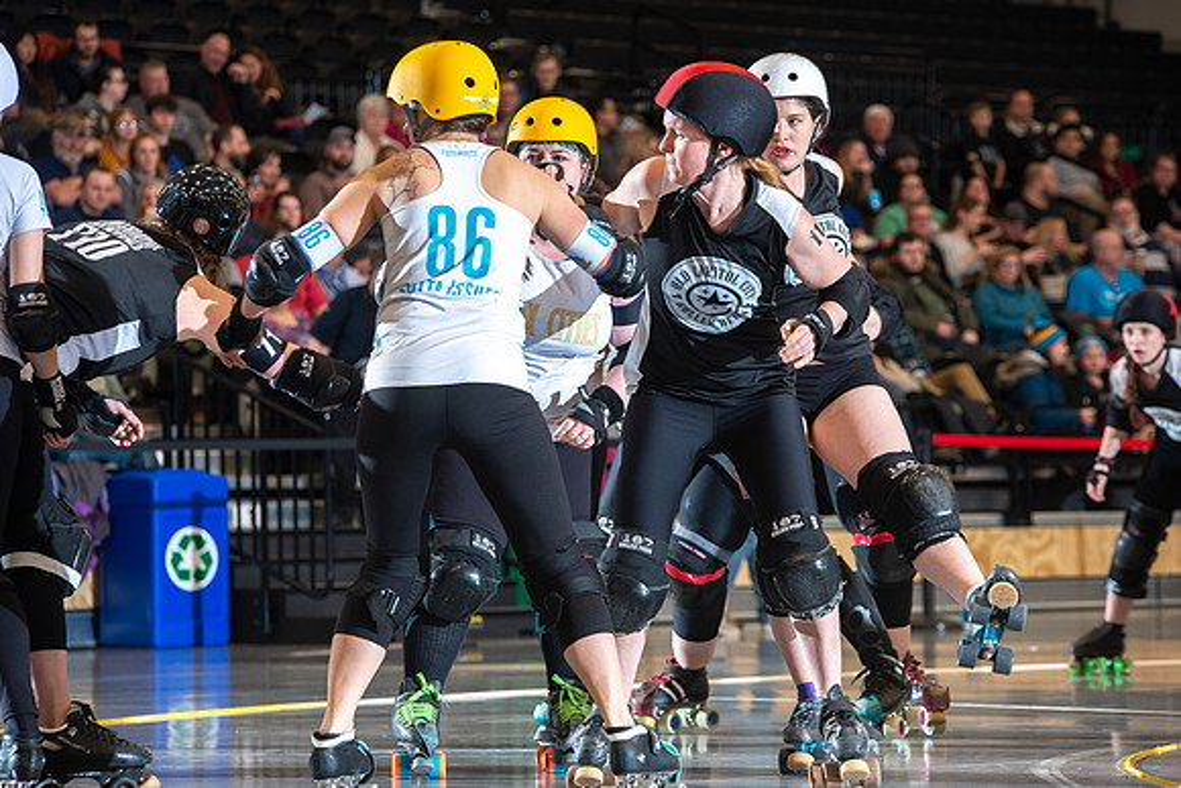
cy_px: 394
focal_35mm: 160
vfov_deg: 8.6
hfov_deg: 12.8
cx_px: 590
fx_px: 5250
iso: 500
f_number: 5.6
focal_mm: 160
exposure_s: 1/160
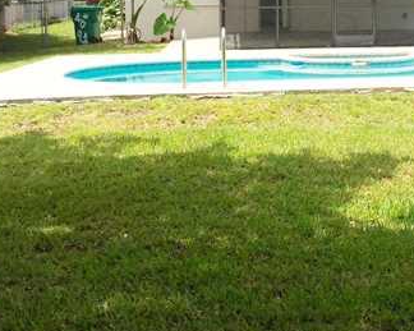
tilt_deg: -2.9
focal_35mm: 70
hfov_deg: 26.3
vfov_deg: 21.3
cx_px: 371
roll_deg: +0.8
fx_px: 857
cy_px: 28
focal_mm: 4.15
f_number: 2.2
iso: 32
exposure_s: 1/2825
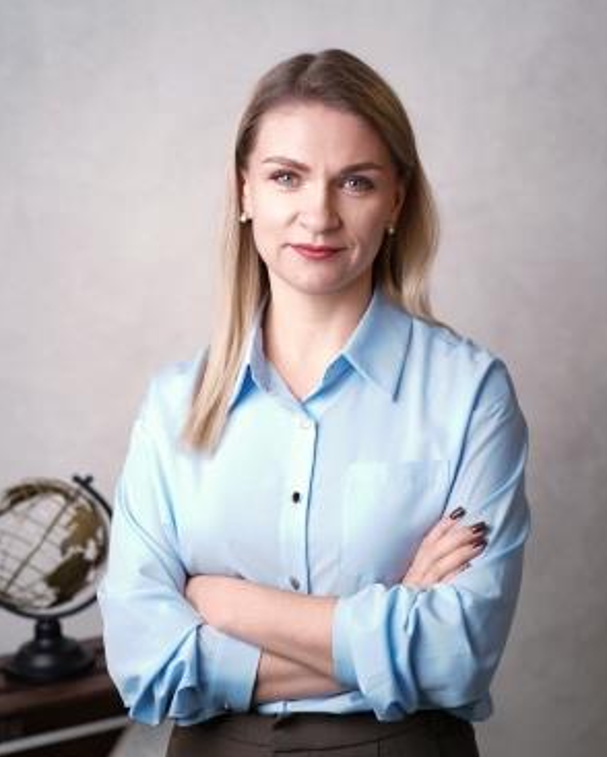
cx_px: 302
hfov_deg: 24.2
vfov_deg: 30.0
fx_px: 1414
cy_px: 427
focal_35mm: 63
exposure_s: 1/80
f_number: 2.8
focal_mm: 55
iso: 160
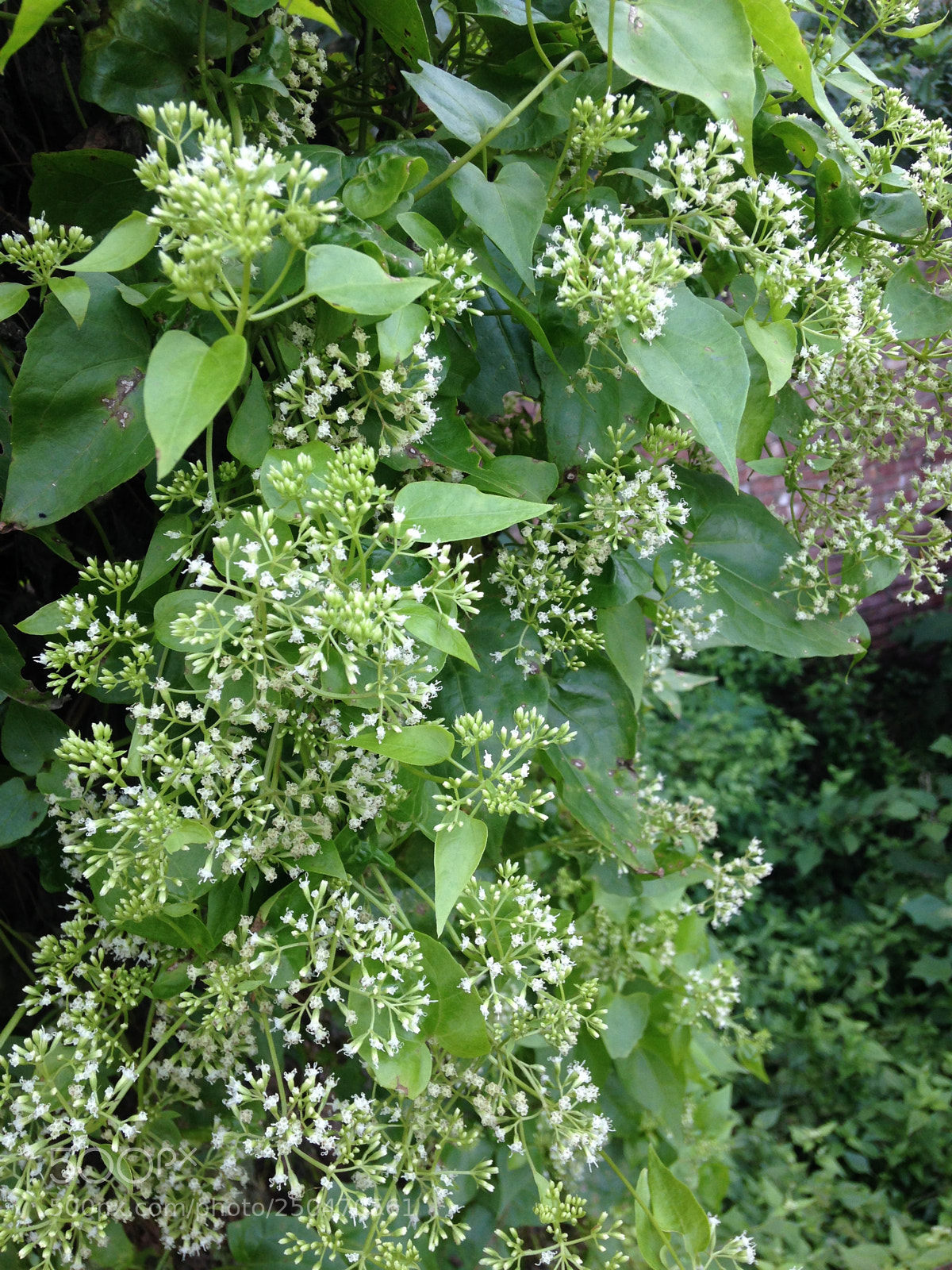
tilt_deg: -25.8
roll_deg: +14.4
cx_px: 476
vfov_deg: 55.4
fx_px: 1210
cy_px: 635
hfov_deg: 42.9
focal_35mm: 33
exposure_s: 1/30
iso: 50
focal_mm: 4.12
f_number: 2.4
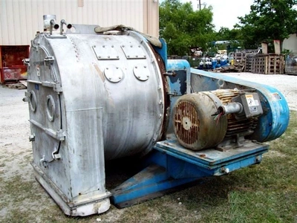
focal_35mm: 36
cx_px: 148
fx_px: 309
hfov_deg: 51.4
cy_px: 112
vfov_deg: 39.7
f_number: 4.8
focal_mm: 6
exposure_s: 1/279
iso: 80
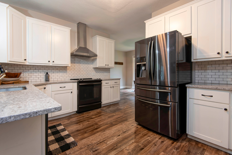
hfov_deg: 96.7
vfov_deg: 73.8
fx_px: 103
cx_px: 116
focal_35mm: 16
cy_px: 78
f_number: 6.7
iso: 400
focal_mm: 16
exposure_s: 1/15
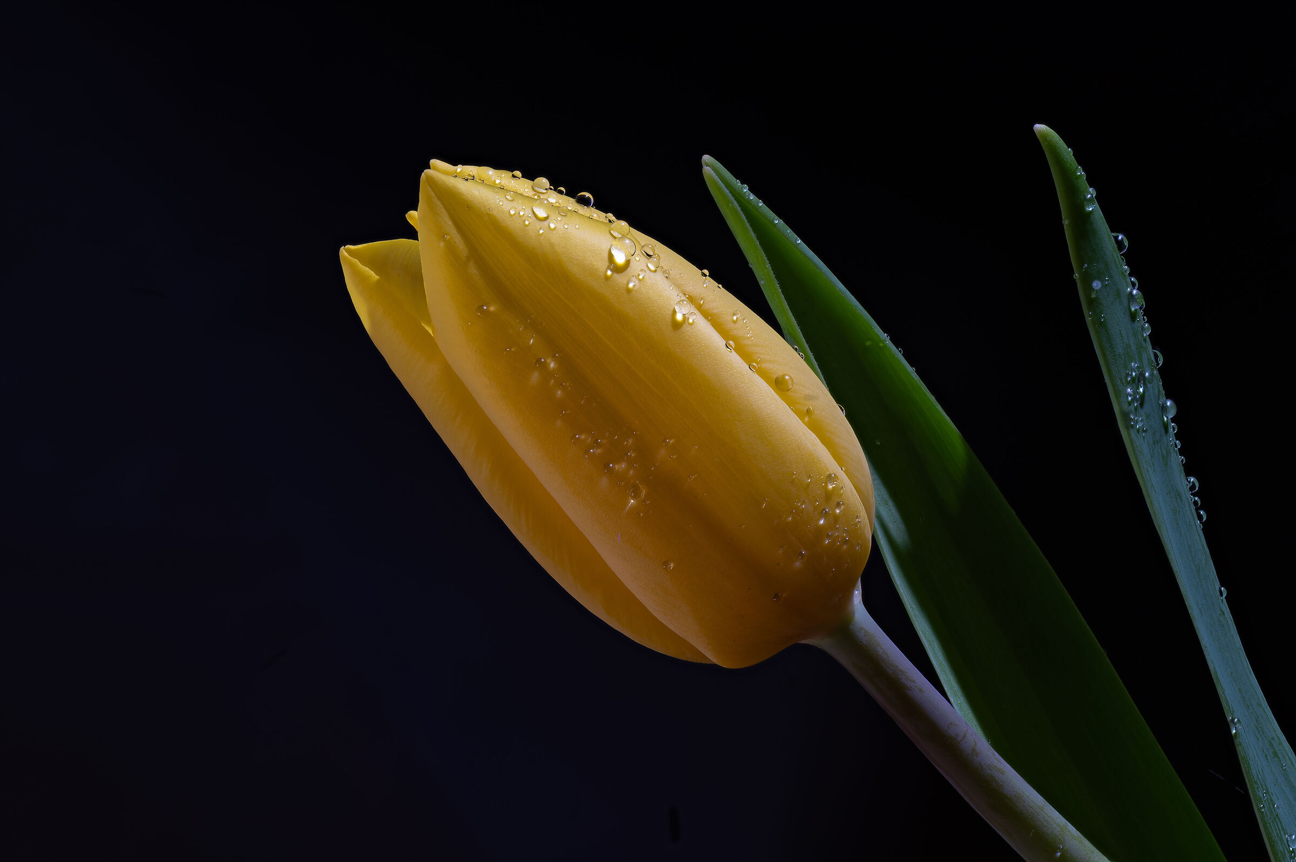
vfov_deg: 13.0
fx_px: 3778
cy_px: 431
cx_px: 648
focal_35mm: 105
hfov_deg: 19.5
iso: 100
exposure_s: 1/3
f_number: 14
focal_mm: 105
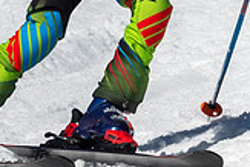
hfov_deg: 0.6
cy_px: -43
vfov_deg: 0.4
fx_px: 22360
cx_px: 263
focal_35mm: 3217
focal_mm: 400
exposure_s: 1/2000
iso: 200
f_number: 8
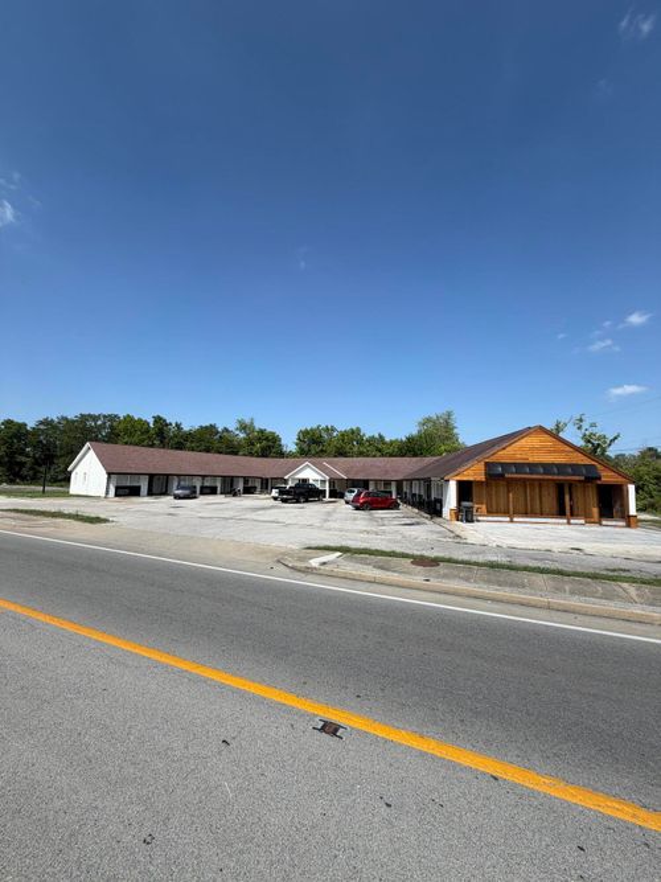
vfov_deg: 102.1
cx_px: 330
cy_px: 441
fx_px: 357
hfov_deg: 85.7
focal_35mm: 14
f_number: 2.2
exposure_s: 1/901
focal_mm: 2.22
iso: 20
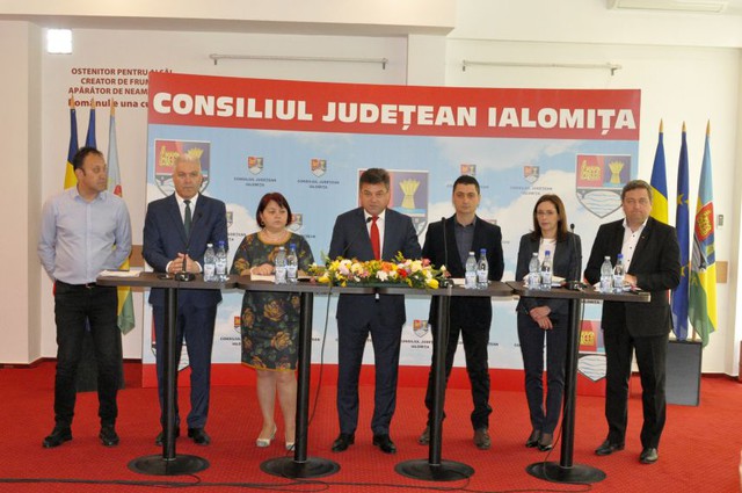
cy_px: 246
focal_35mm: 51
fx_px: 1050
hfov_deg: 38.9
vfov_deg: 26.4
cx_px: 371
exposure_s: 1/125
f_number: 6.3
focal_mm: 34
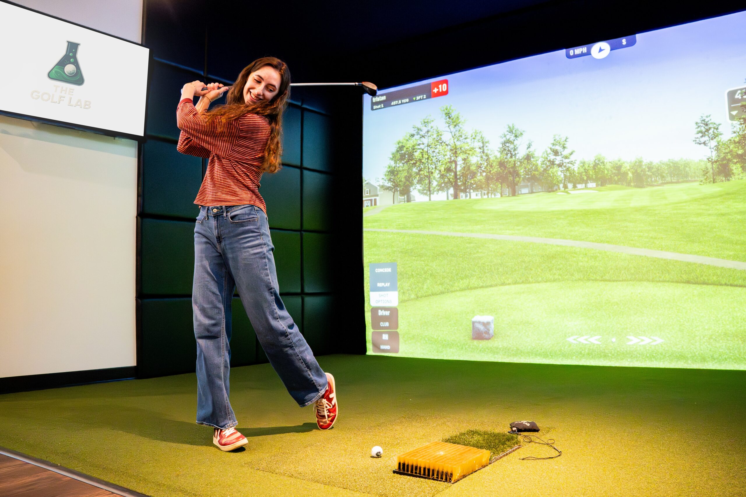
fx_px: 625
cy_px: 248
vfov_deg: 43.4
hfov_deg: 61.7
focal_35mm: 30
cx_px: 373
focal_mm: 20.1
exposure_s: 1/160
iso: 6400
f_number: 3.5
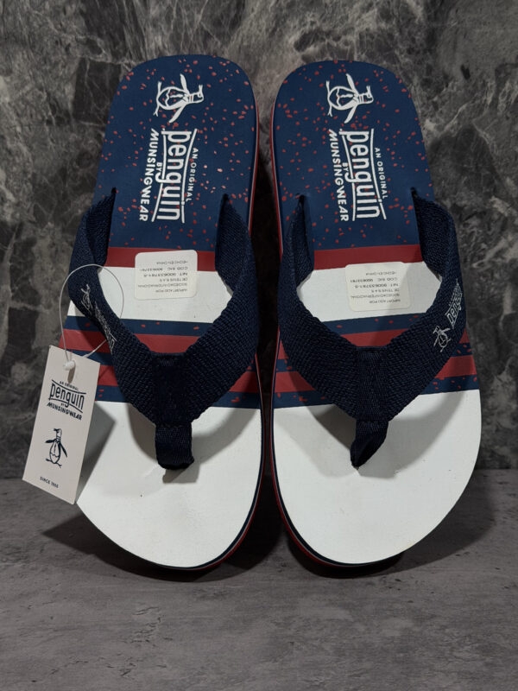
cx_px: 259
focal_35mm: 48
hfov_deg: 30.3
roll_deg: -0.6
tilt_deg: -13.1
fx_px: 958
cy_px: 346
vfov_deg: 39.7
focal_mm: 6.76
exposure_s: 1/60
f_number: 1.78
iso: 200
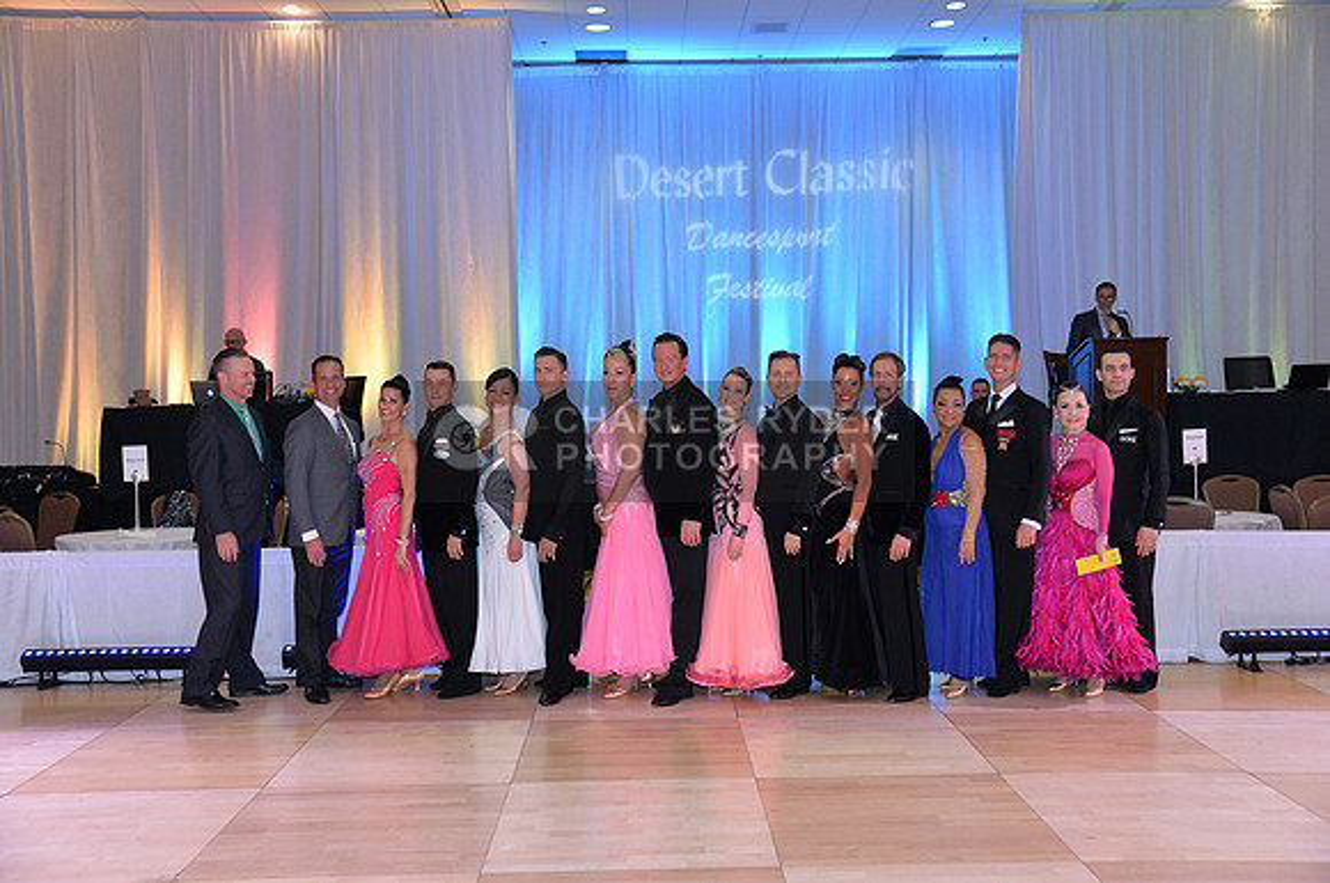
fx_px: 1291
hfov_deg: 54.5
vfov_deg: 37.7
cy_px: 442
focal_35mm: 35
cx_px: 665
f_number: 5
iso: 2000
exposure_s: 1/250
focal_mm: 35
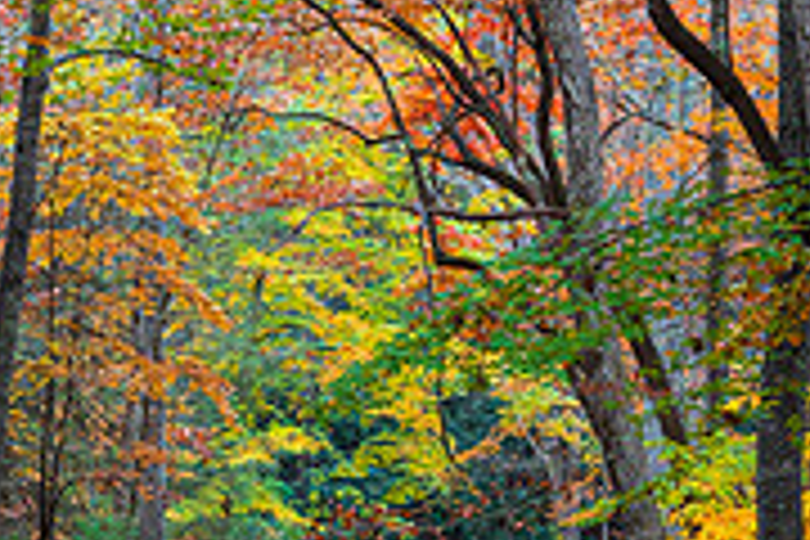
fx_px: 4027
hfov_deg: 11.2
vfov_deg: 7.7
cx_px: -297
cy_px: 295
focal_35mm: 179
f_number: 11
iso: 400
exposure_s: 1/6
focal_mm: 37
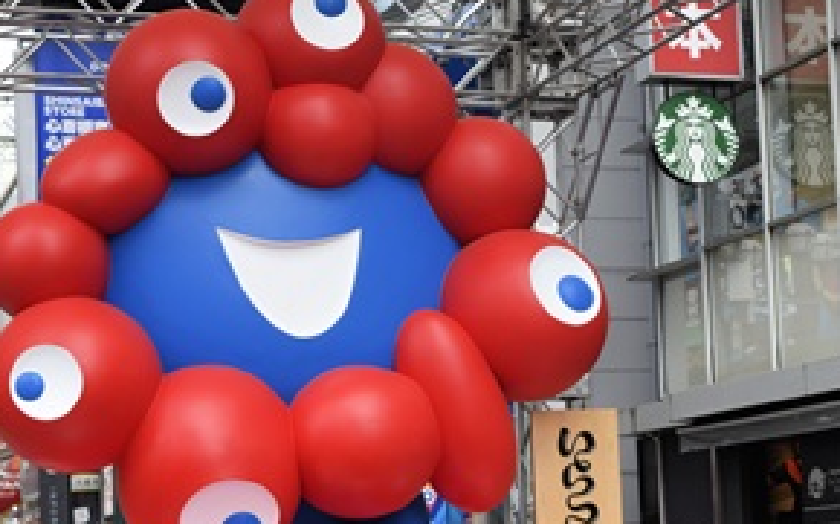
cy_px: 346
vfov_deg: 13.7
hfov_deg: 21.8
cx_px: 513
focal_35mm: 95
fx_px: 2174
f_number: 8
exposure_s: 1/250
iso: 400
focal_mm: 36
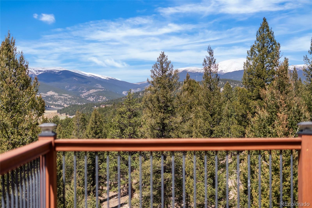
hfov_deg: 39.6
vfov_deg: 27.0
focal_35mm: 50
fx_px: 433
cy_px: 104
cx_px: 156
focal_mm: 50
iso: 200
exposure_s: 1/5000
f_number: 2.2
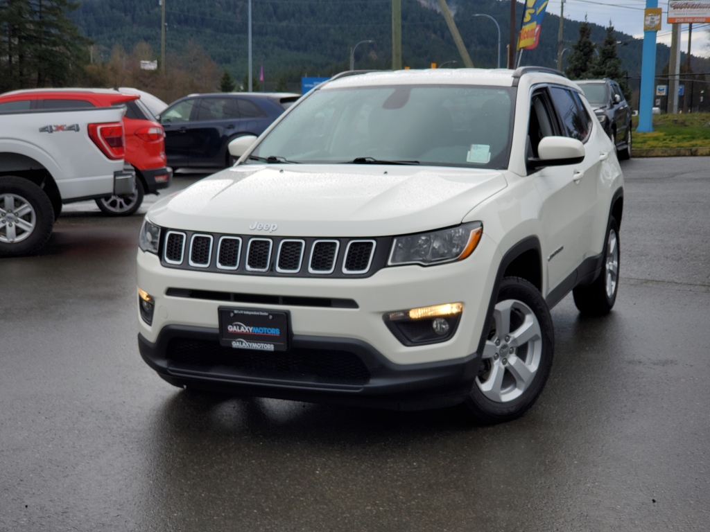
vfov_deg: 28.0
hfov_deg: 36.8
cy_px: 266
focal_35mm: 52
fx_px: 1067
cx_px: 355
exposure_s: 1/281
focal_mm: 6
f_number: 2.4
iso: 50
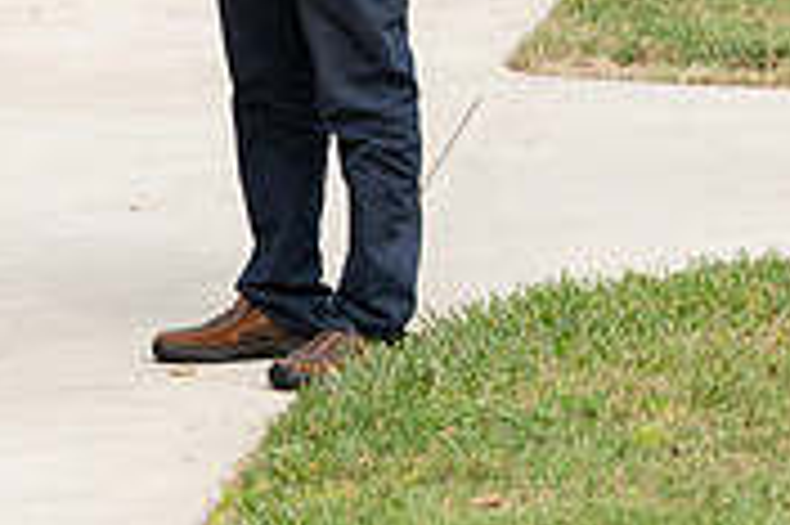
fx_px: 6665
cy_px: -249
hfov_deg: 6.7
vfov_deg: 4.5
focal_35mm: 304
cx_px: -112
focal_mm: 92
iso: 250
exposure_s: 1/640
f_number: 5
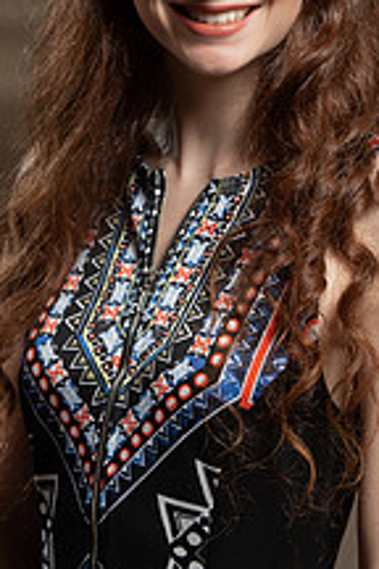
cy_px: 145
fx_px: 3948
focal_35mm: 250
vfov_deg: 8.2
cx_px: 226
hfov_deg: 5.5
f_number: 5.6
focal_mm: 120
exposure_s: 1/160
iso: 500
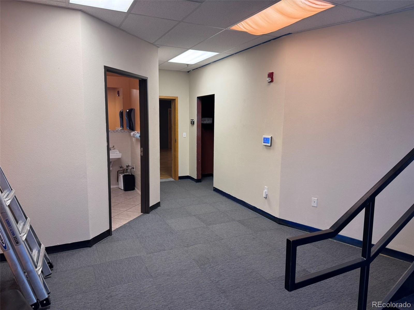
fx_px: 287
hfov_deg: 71.6
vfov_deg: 56.8
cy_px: 155
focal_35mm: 24
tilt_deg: -8.3
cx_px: 207
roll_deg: -0.7
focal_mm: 6.76
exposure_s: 1/120
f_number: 1.78
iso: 160
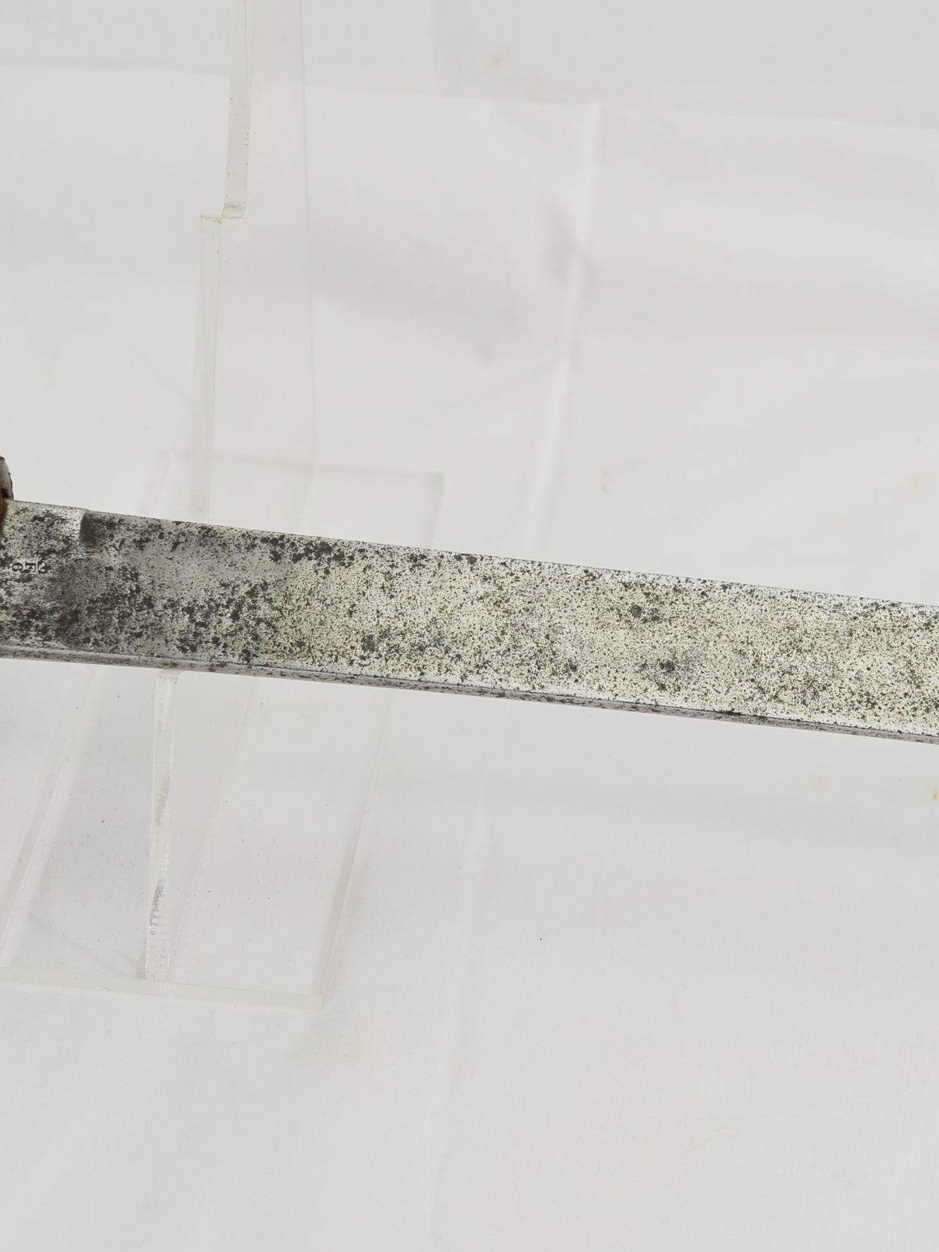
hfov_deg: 16.7
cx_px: 643
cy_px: 629
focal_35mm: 88
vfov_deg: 22.3
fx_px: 3183
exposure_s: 1/125
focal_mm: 40
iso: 220
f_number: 5.6
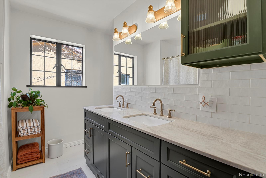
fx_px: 126
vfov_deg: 70.4
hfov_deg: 93.3
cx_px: 133
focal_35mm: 17
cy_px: 89
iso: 250
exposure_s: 1/1.67
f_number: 8
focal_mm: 17
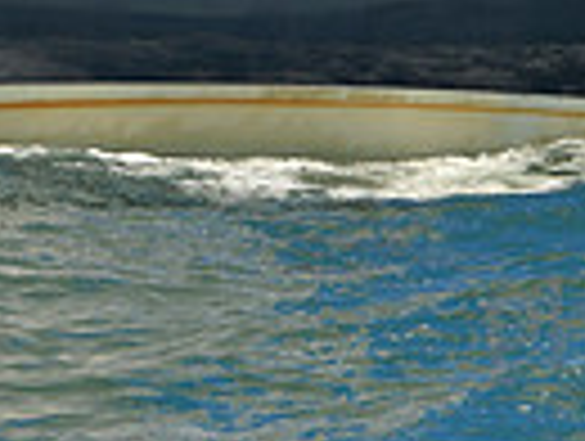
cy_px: -358
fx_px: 5079
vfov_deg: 4.9
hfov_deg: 6.6
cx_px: 248
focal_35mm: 300
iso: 280
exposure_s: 1/1250
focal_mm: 70
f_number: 10
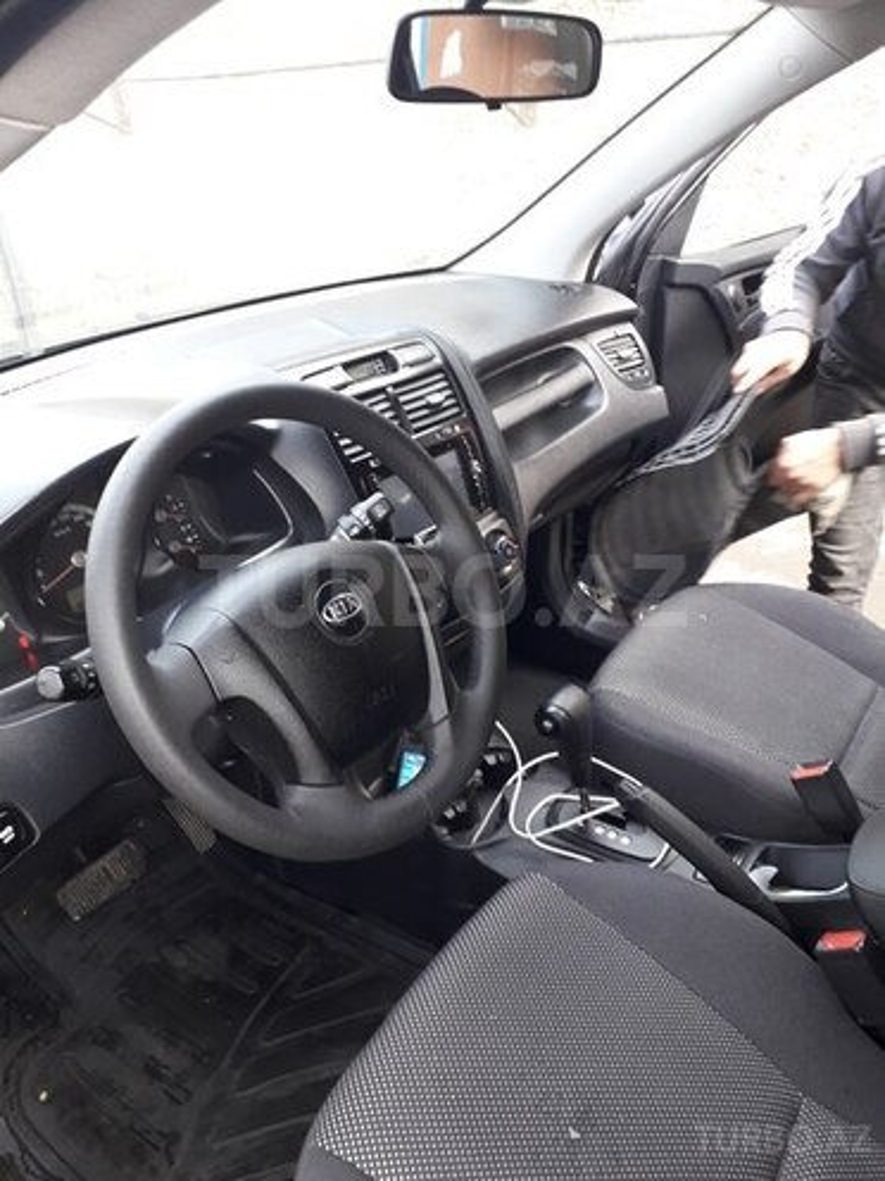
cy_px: 590
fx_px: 920
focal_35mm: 27
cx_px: 442
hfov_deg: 51.4
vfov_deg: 65.3
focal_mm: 3.6
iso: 100
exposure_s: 1/50
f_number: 1.9
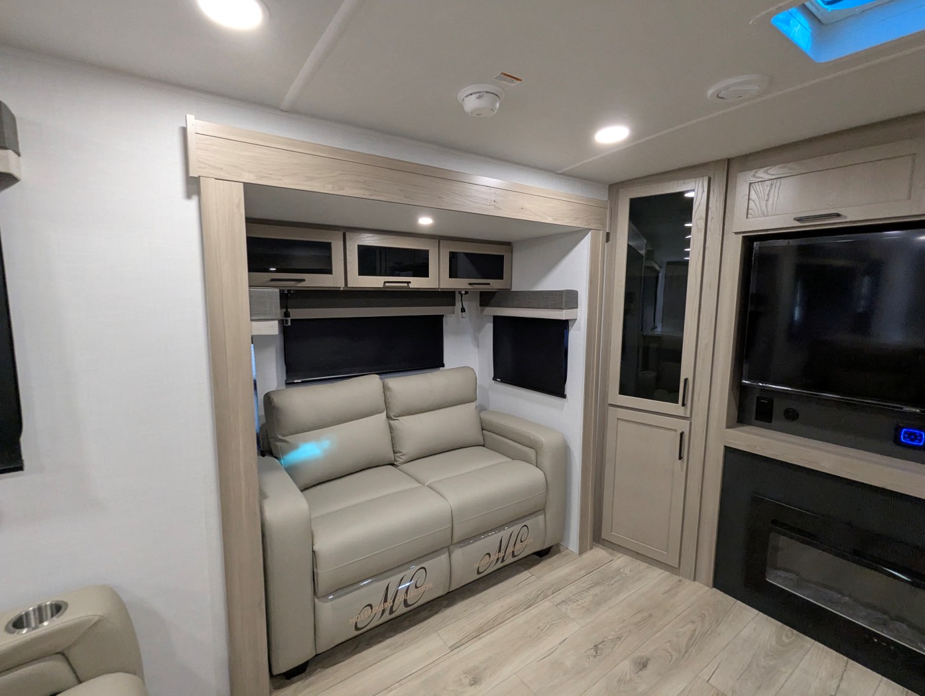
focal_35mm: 16
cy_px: 348
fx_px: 428
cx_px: 462
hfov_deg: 94.4
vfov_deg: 78.2
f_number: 2.2
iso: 347
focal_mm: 2.35
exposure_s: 1/96.4
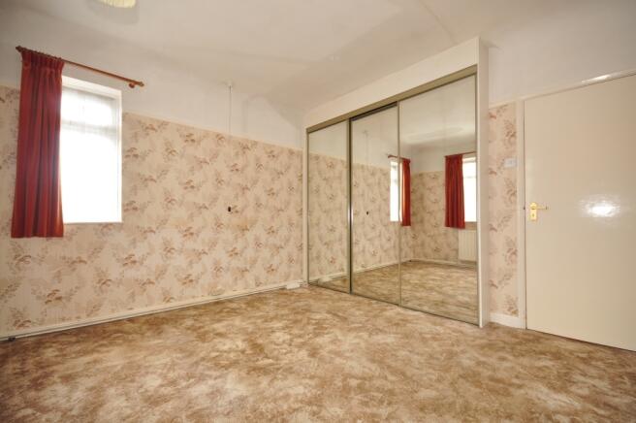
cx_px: 318
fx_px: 265
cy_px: 212
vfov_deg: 77.2
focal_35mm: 15
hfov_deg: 100.4
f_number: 8
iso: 200
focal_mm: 10
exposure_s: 1.3
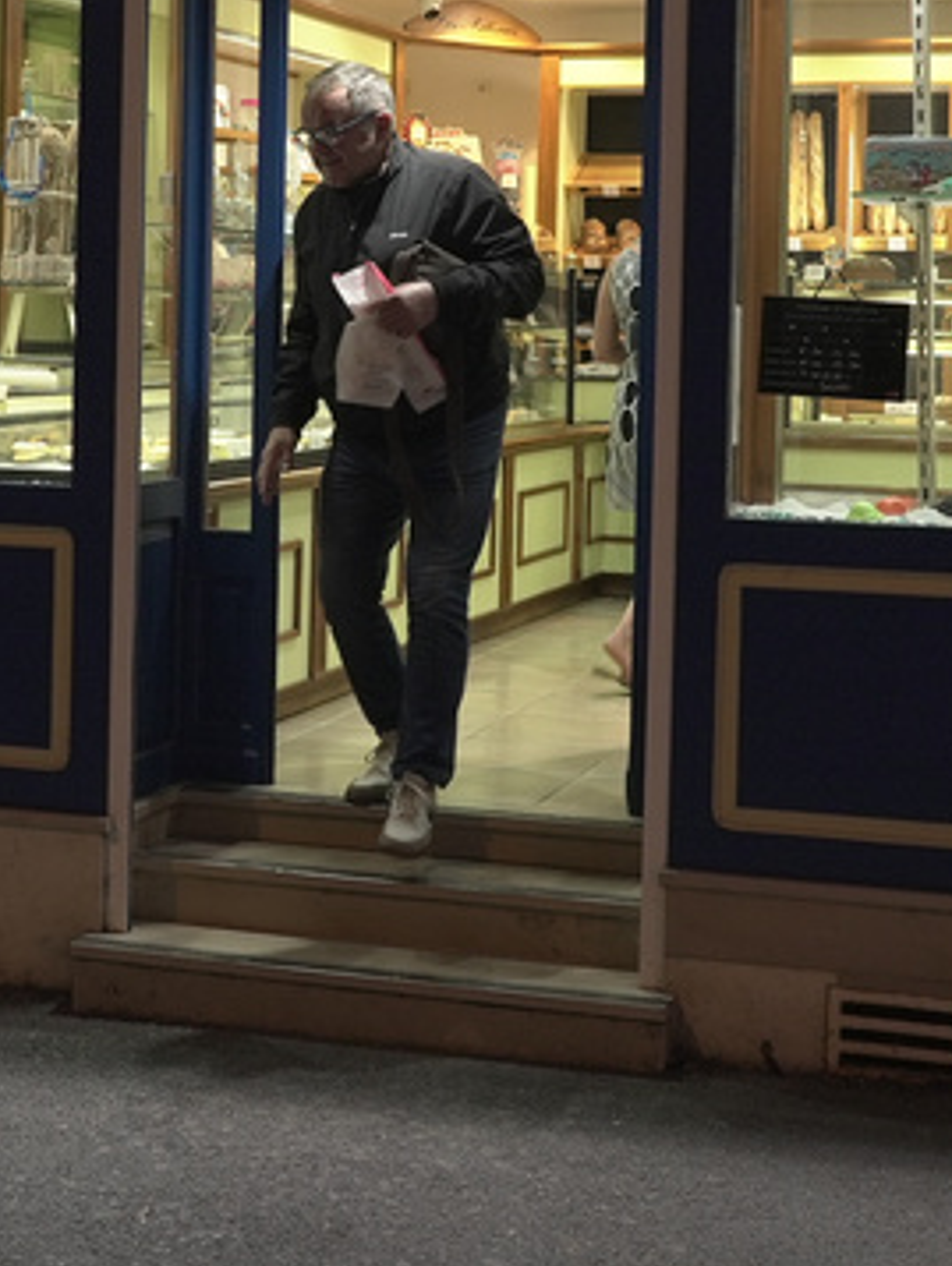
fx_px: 2417
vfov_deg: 29.0
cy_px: 345
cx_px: 439
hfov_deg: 22.3
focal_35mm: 66
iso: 1250
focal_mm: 24
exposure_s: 1/100
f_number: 5
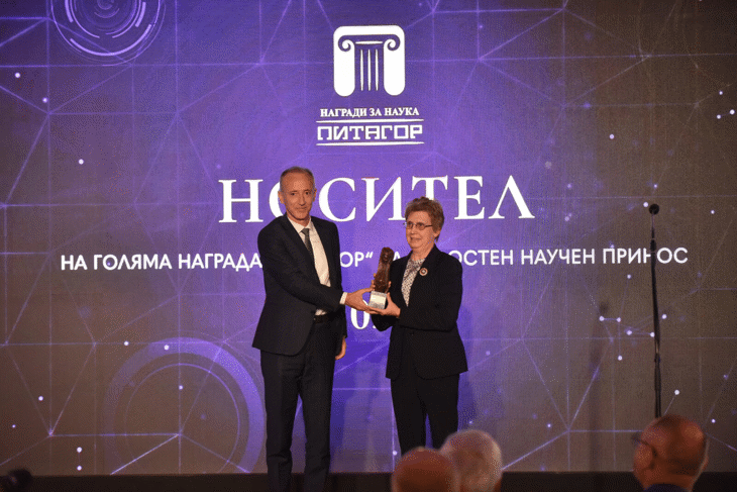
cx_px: 368
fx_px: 2559
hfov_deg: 16.4
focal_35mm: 125
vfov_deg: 11.0
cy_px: 246
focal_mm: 125
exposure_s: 1/320
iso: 2500
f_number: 3.5
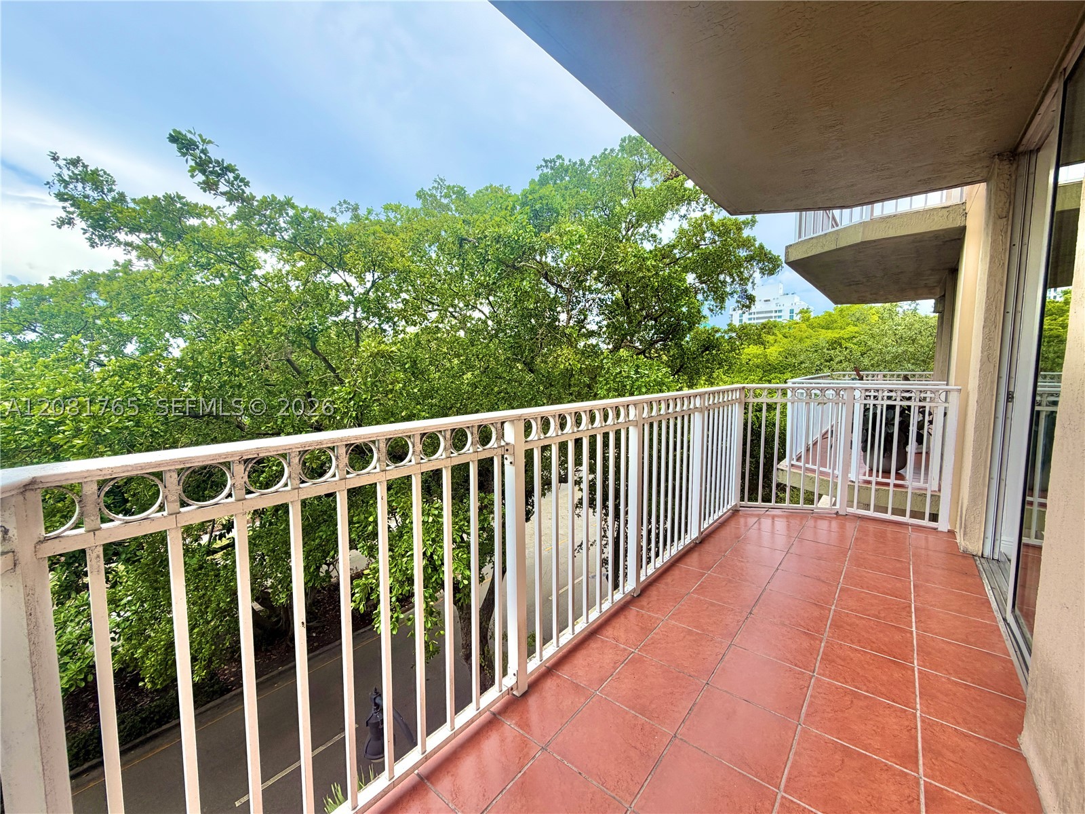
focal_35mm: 14
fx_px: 439
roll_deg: +1.3
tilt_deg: -3.8
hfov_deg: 102.1
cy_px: 407
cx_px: 542
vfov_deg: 85.7
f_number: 2.2
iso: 40
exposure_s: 1/522
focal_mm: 2.22
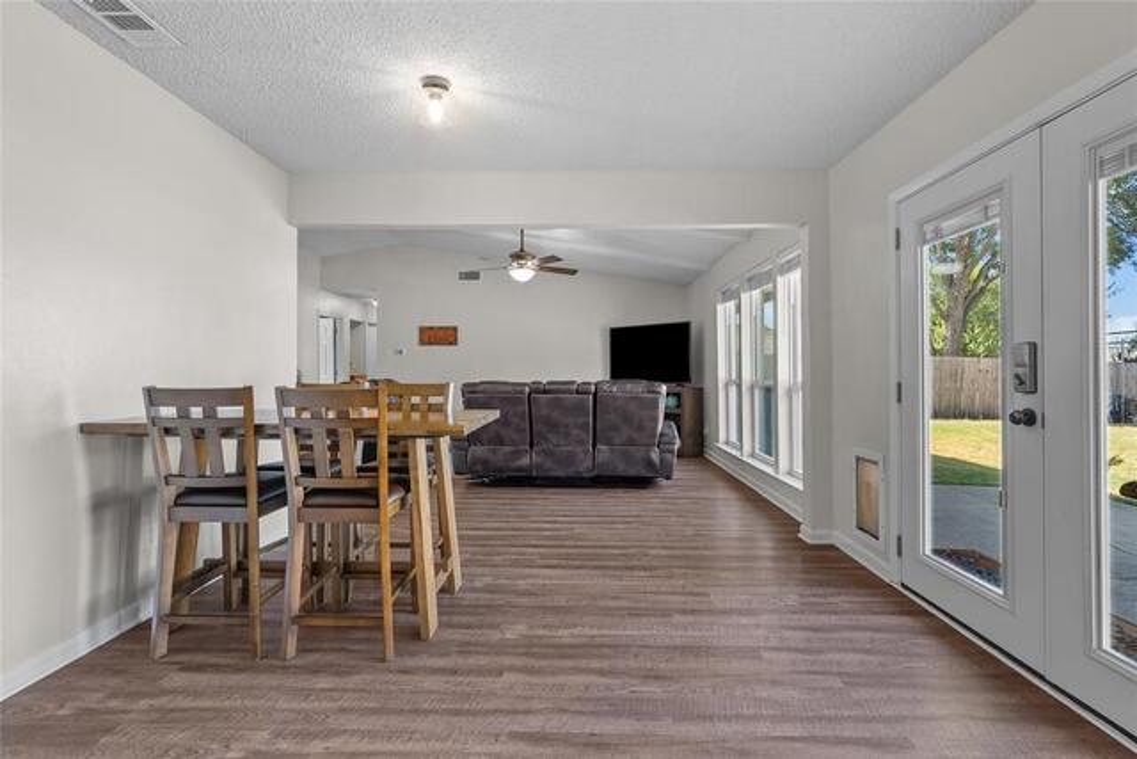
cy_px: 380
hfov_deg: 96.7
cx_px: 568
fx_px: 505
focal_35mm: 16
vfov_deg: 73.8
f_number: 8
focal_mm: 16
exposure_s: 1/1.67
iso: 640
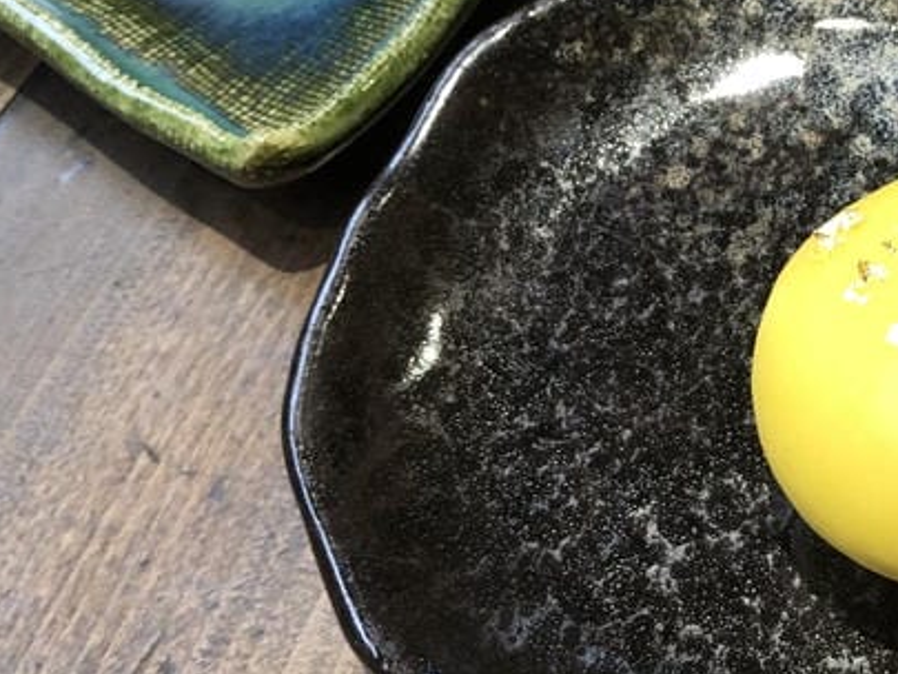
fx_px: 2154
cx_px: 920
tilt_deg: -57.2
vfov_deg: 17.6
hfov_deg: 22.5
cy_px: 115
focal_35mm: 83
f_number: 1.8
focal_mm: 3.99
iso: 32
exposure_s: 1/30
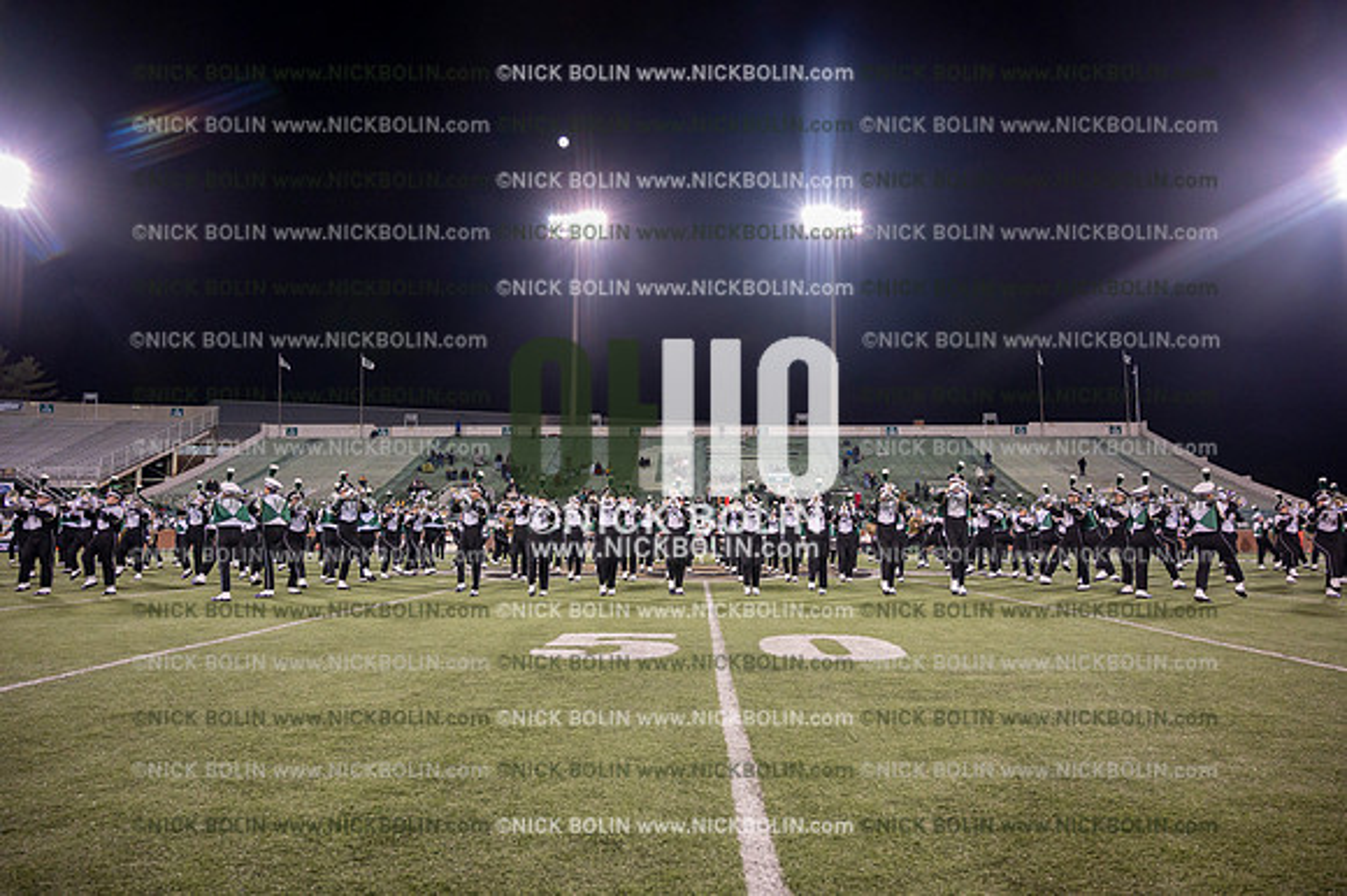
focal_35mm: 24
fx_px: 897
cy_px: 448
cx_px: 674
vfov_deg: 53.1
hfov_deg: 73.8
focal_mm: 24
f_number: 4
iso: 3200
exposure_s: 1/640
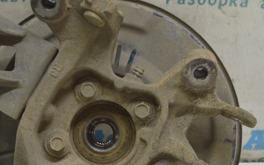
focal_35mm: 64
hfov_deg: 31.9
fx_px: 460
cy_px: 120
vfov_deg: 20.2
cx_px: 95
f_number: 5.6
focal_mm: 25
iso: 400
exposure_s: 1/20
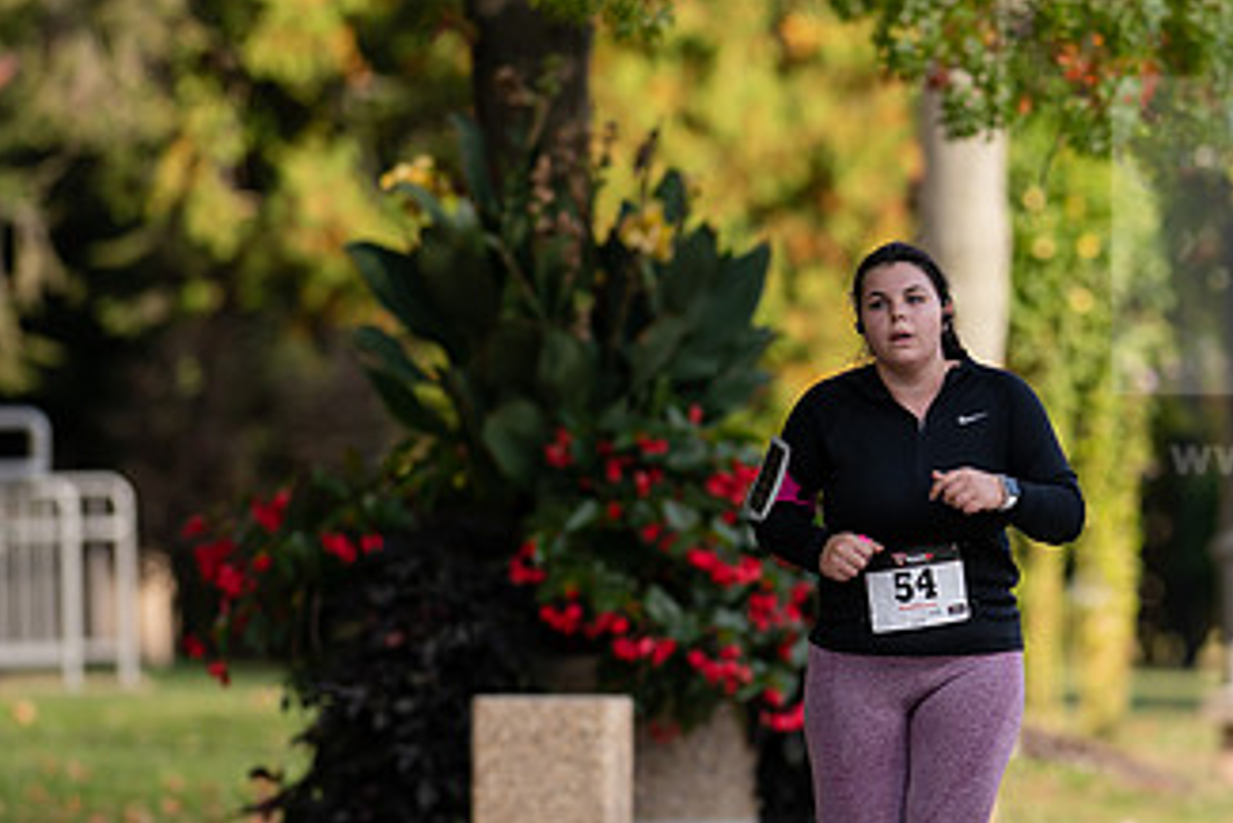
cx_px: 998
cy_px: 537
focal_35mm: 535
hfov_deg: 3.9
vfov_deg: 2.6
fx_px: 18331
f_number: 3.5
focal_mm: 300
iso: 200
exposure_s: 1/500
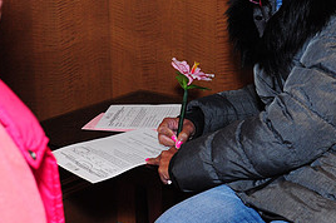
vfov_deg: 14.4
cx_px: 236
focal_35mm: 94
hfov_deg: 21.6
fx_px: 877
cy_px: 31
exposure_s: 1/60
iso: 800
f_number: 4.5
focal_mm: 29
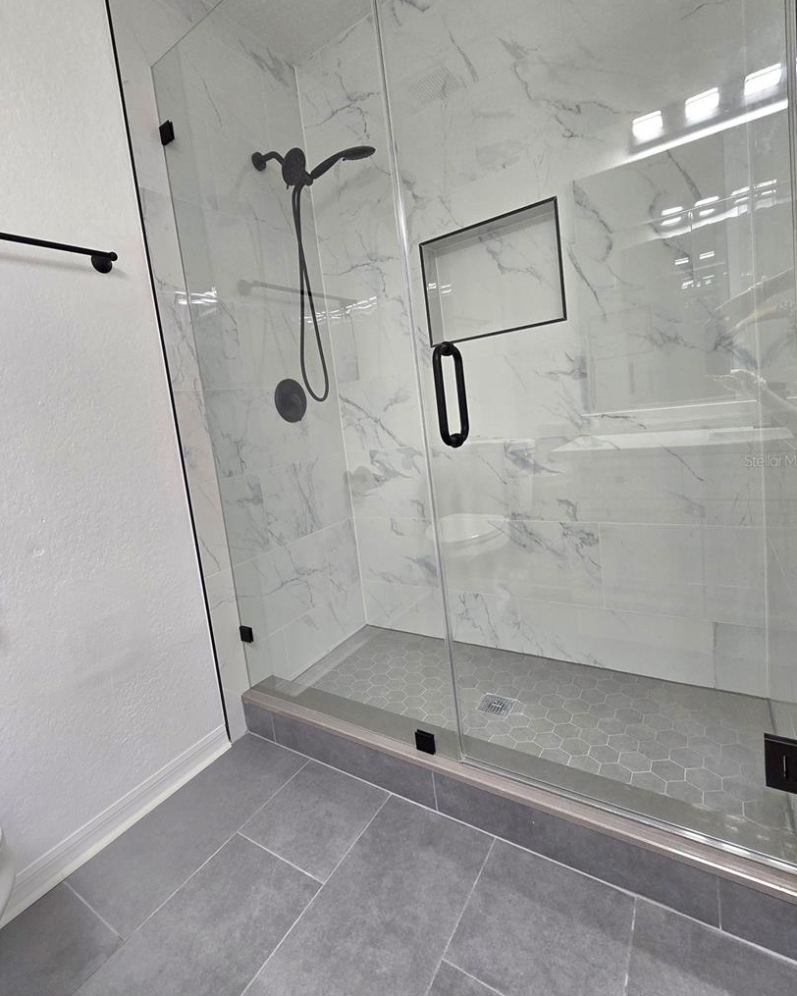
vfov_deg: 96.6
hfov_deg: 83.9
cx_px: 372
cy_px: 460
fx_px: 442
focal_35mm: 15
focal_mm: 2.2
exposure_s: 1/60.2
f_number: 2.2
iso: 200
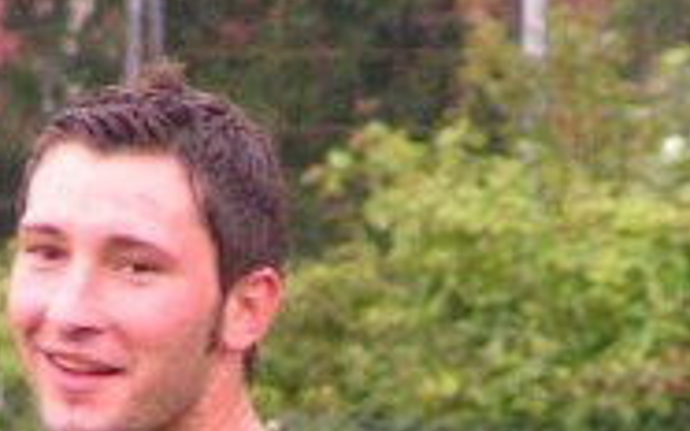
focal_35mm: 1730
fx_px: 32513
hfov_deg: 1.2
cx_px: 304
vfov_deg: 0.8
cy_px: 565
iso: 200
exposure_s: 1/200
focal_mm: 58
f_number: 3.5
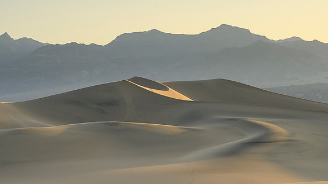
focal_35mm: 110
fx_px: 956
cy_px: 75
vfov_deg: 11.0
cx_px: 164
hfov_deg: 19.5
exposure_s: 1/50
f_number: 18
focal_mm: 70
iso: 500
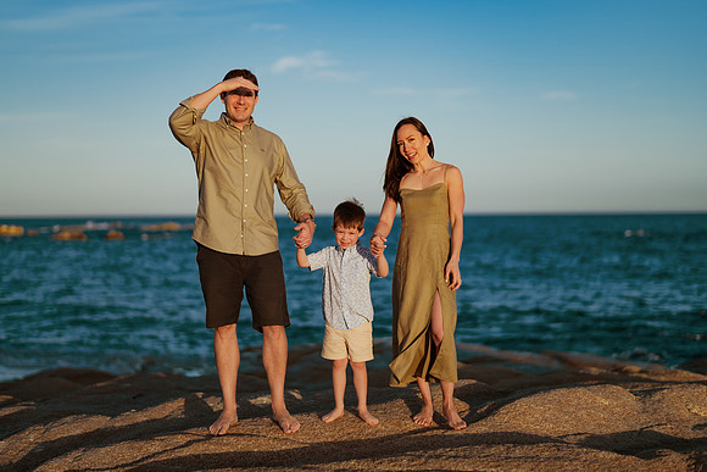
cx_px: 354
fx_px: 1139
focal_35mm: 58
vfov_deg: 23.4
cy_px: 236
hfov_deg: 34.5
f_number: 1.8
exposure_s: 1/5000
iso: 100
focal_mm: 58
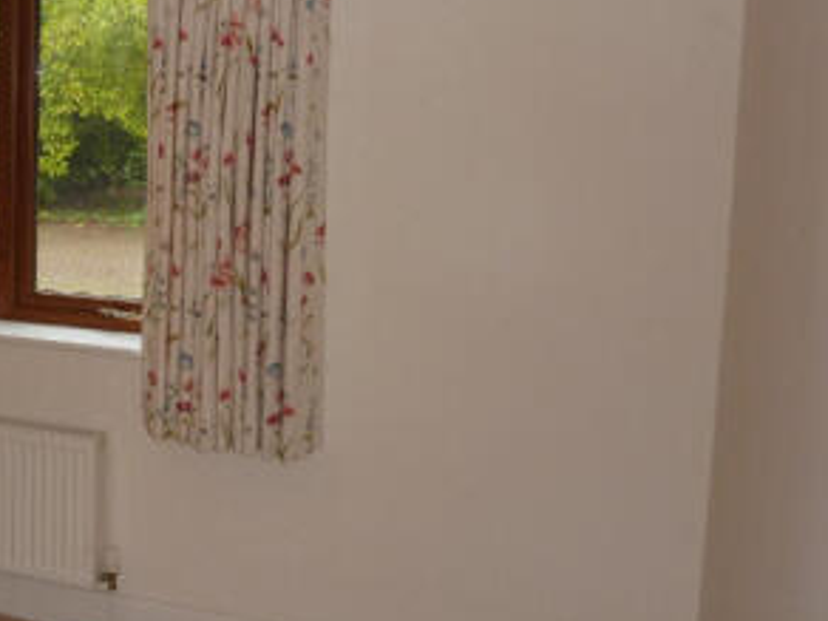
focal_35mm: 50
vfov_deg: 28.9
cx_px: 21
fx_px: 1196
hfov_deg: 35.0
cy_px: 211
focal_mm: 4.1
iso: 125
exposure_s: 1/30
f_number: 3.3
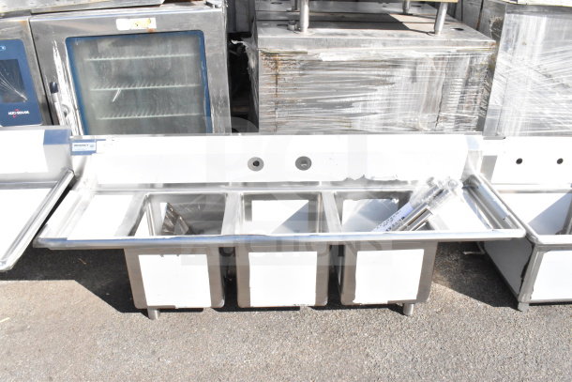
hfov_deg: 61.9
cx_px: 286
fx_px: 477
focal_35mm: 30
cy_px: 191
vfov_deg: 43.6
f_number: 22
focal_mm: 20
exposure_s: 1/2000
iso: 6400
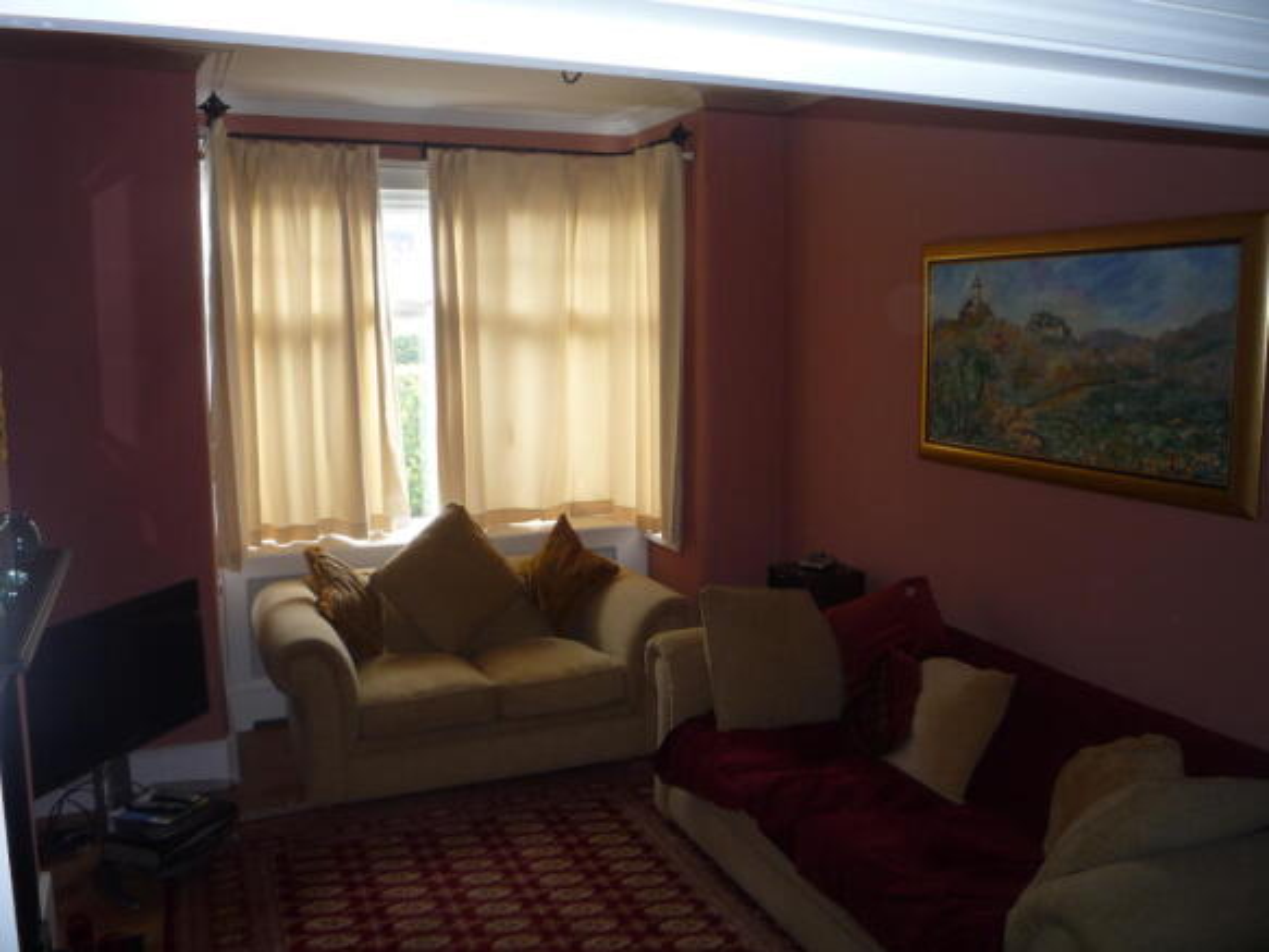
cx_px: 634
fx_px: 1100
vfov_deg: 46.8
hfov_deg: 60.0
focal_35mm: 30
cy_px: 476
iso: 100
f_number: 3.3
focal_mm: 5.2
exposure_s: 1/30
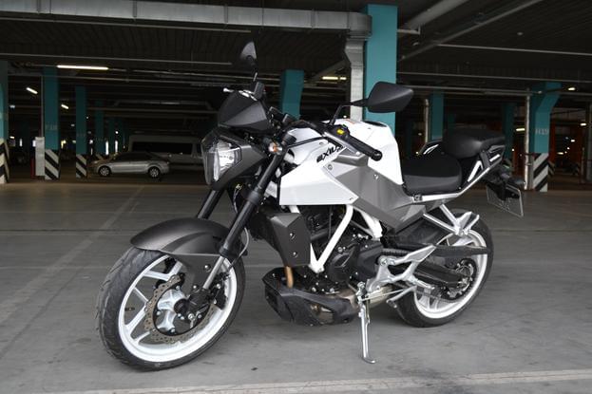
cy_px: 197
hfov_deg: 53.1
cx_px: 296
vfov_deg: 36.9
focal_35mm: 36
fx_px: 592
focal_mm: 24
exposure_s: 1/60
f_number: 4
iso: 400
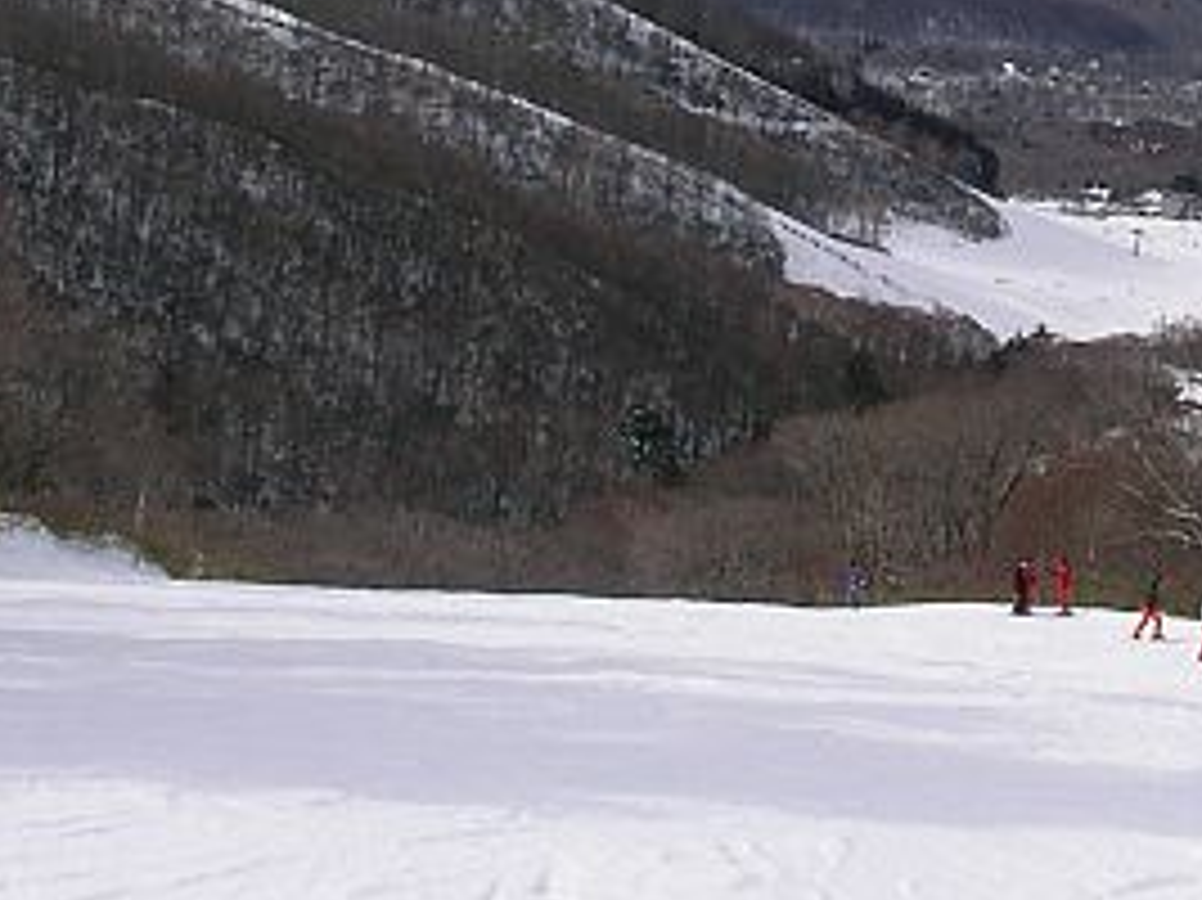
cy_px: -29
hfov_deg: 21.3
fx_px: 3158
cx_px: 959
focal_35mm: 91
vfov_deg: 15.9
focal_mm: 5.8
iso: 50
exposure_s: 1/394
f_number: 6.7
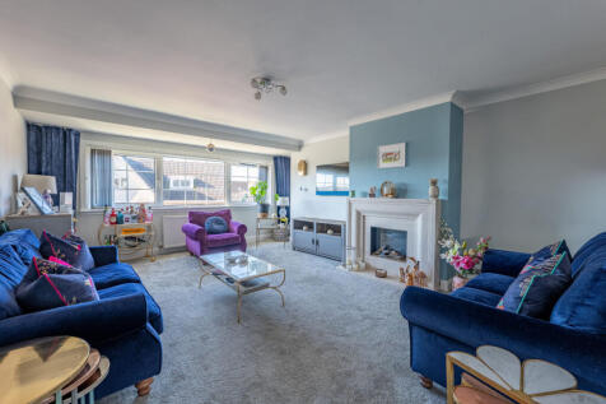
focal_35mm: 14
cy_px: 202
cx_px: 303
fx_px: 236
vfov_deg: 81.2
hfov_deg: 104.3
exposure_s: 1/125
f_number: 8
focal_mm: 14
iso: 640
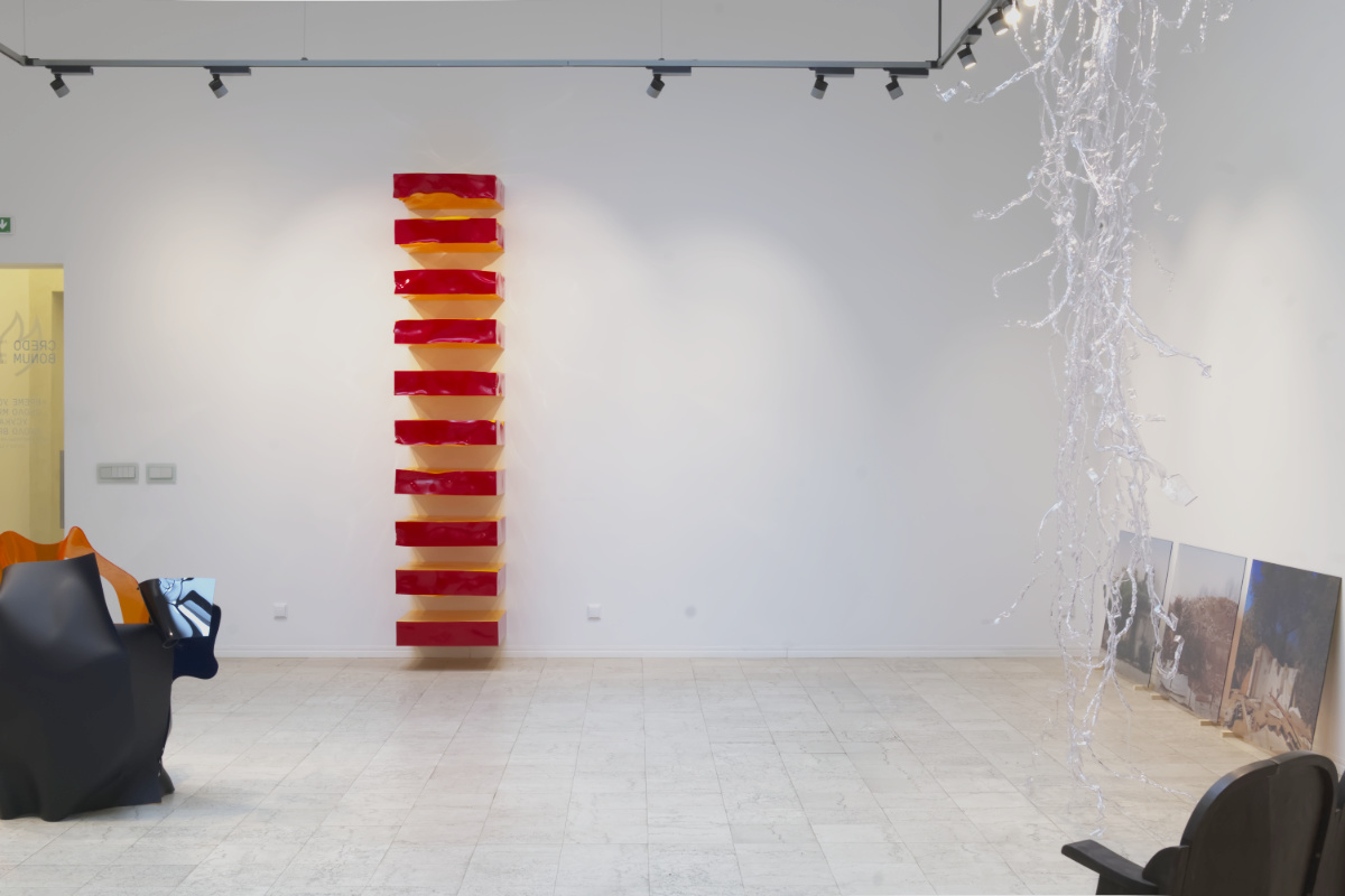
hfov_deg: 39.6
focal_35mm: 50
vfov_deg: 27.0
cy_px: 448
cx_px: 672
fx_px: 1868
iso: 640
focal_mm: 50
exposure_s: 1/8
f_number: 16
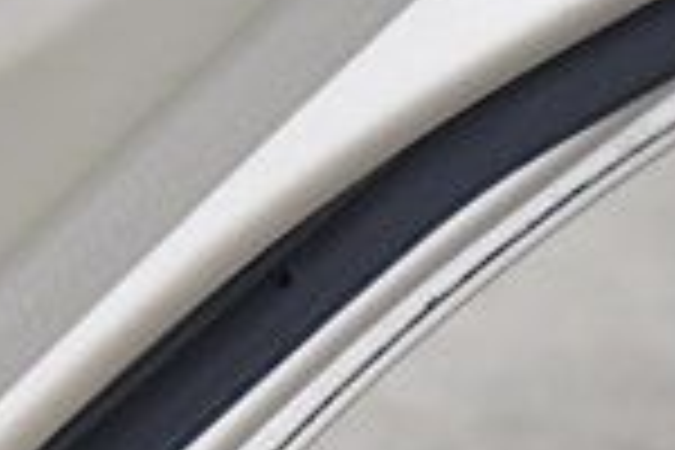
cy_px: -191
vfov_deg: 2.7
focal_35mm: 511
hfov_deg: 3.9
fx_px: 9581
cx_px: -1566
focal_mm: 50
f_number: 4.8
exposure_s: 1/640
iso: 1250
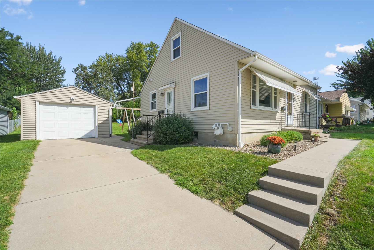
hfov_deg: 96.7
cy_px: 125
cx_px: 187
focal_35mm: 16
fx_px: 166
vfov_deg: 73.7
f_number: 10
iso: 400
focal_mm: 16
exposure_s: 1/640
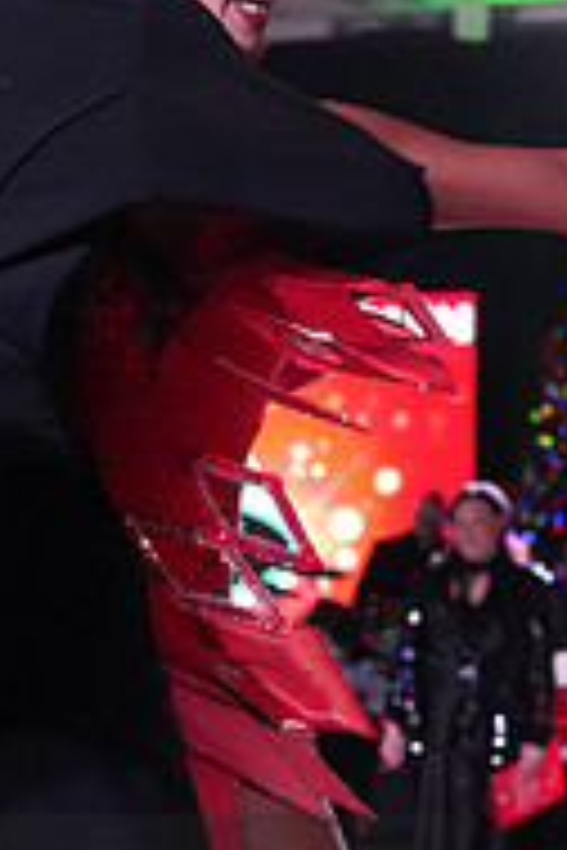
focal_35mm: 172
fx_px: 4063
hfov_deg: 7.9
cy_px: 967
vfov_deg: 11.7
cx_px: -155
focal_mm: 56
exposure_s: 1/320
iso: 6400
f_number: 5
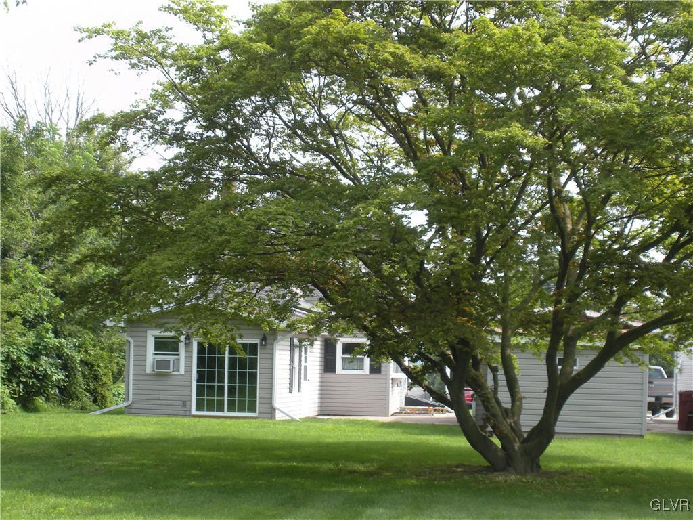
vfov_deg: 23.7
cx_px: 346
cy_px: 260
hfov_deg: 31.2
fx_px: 1241
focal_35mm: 62
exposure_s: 1/141
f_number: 4.6
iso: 64
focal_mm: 11.2
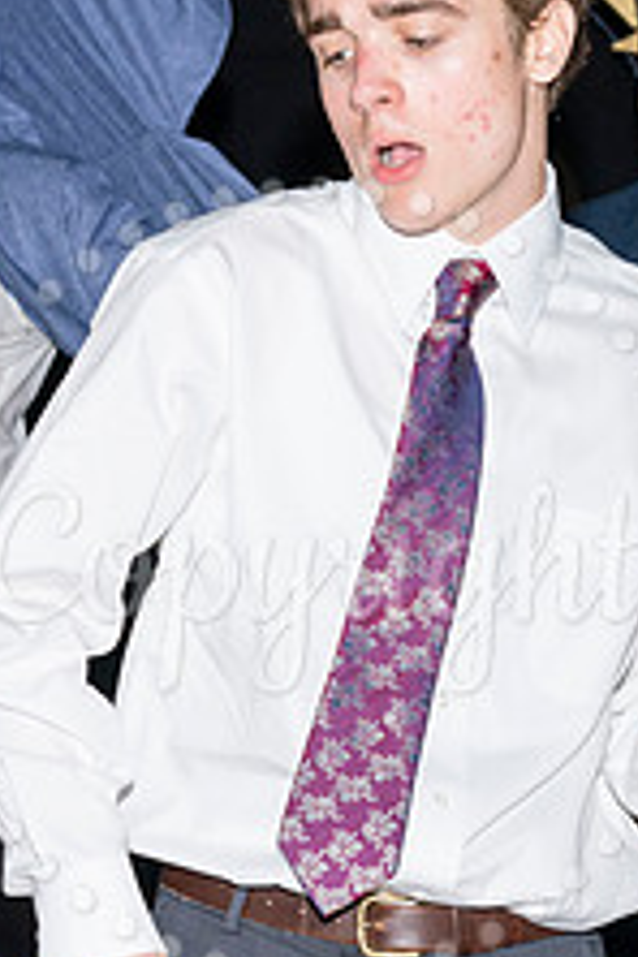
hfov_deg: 9.4
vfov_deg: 14.0
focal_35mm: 146
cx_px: 157
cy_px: 578
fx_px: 3881
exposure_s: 1/100
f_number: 5.6
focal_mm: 48
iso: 320
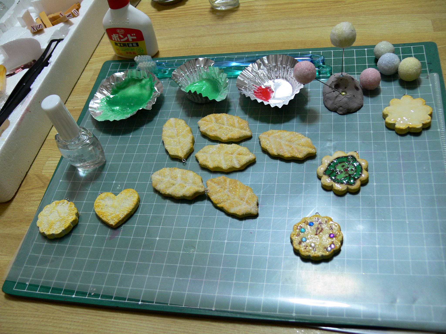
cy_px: 167
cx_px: 223
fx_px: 451
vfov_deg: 40.7
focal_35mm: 35
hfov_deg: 52.6
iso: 80
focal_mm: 7.4
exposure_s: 1/10
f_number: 2.8
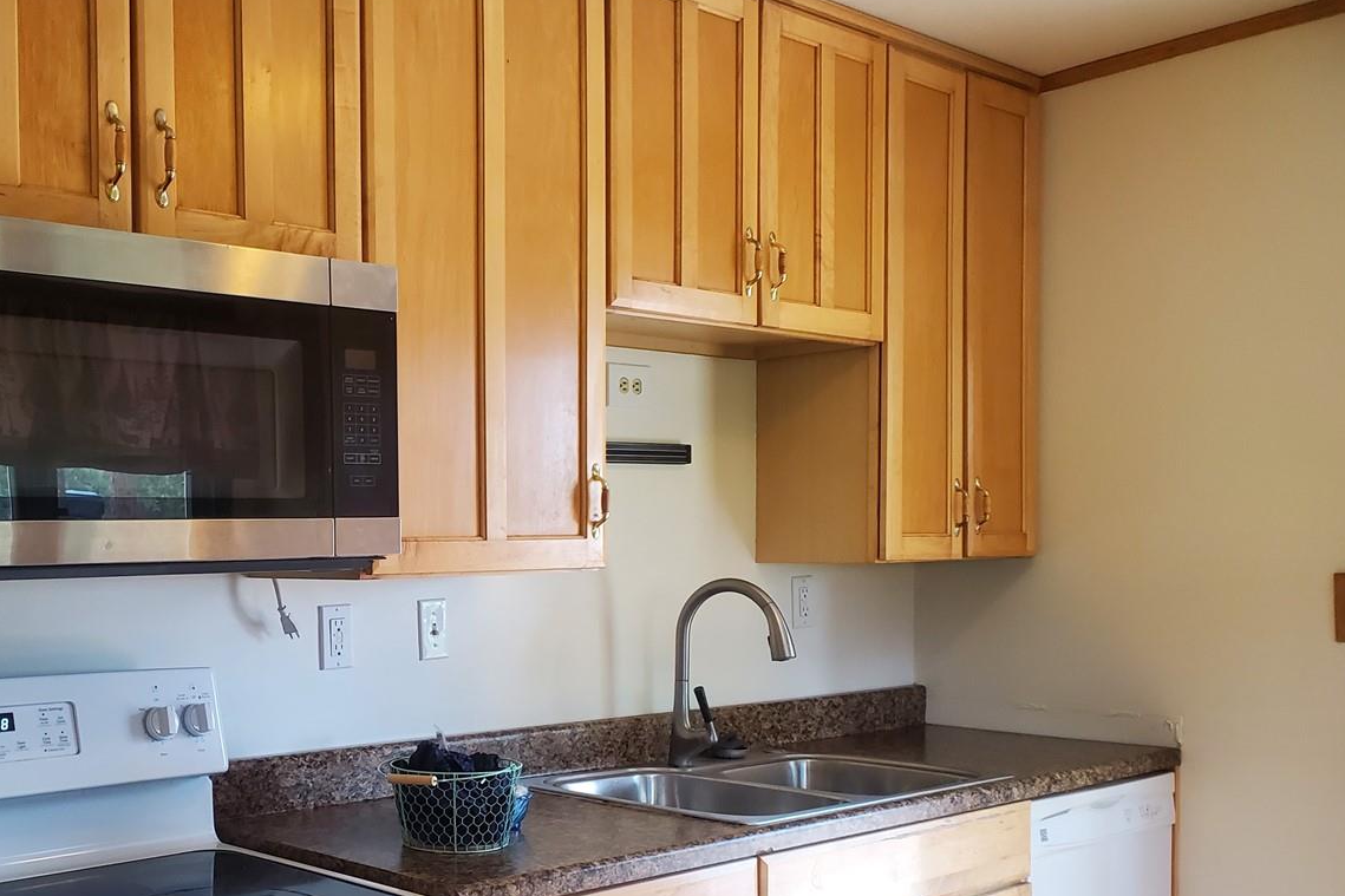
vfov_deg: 34.5
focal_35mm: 38
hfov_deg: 49.5
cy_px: 639
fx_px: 1419
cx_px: 411
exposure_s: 1/59
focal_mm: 4.3
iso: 200
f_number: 2.4
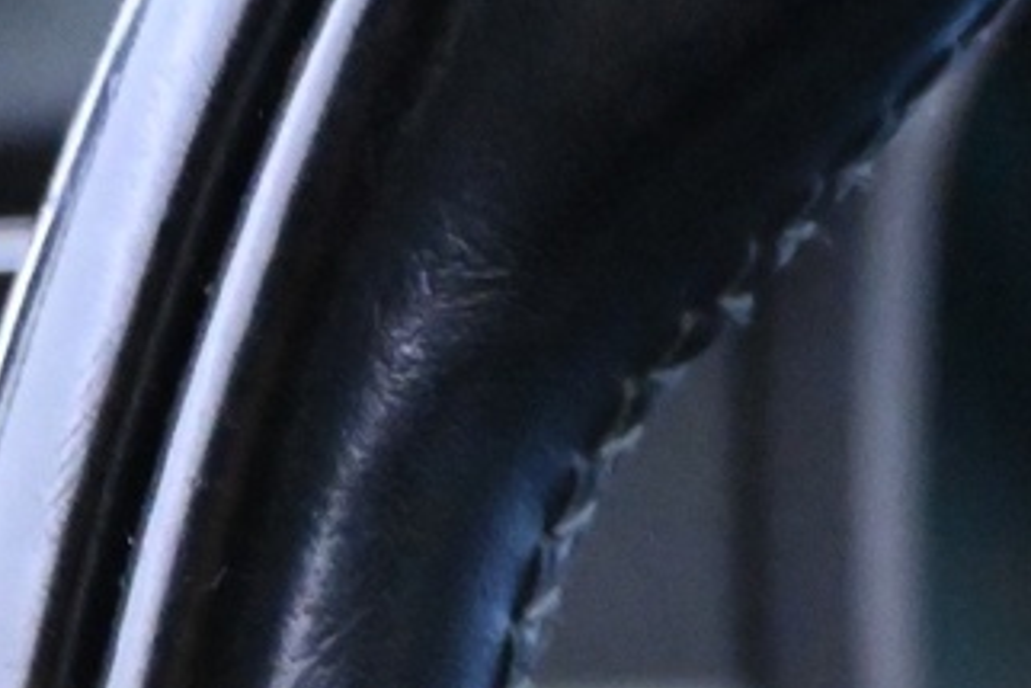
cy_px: 1645
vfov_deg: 8.5
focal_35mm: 147
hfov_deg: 13.6
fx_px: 4219
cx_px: 1140
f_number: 3.8
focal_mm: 19.5
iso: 7200
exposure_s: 1/30
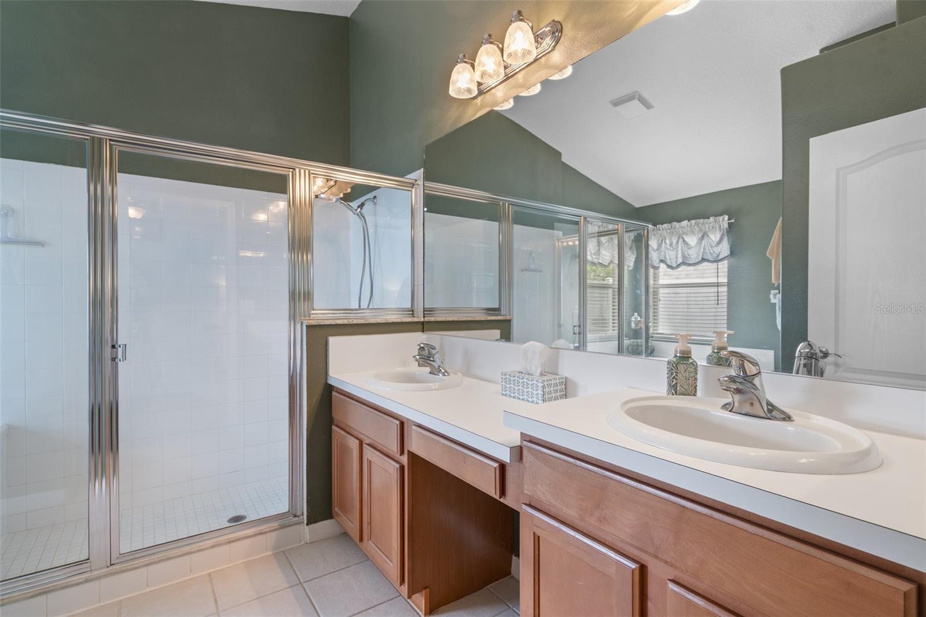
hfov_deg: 93.3
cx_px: 463
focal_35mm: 17
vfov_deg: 70.4
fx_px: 437
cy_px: 308
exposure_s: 2
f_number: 8
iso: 320
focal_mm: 17
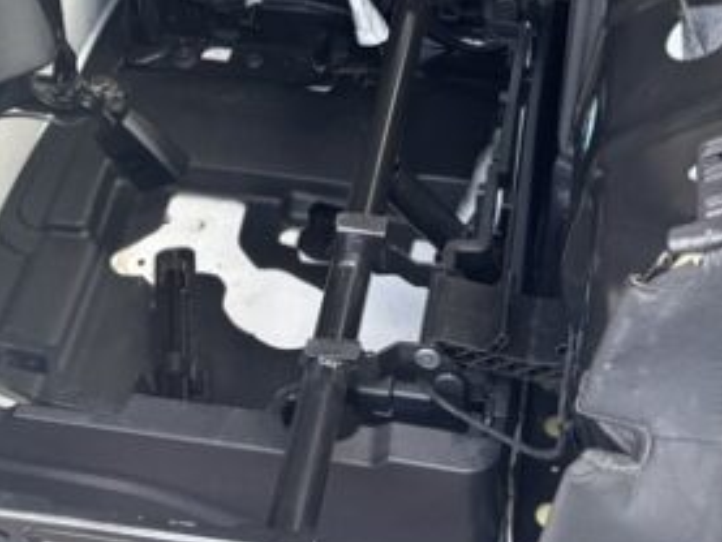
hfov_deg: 27.0
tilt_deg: -36.1
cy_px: -89
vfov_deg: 19.4
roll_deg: +0.3
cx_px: 326
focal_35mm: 72
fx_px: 1502
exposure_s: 1/95
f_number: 1.6
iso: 125
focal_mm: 5.96
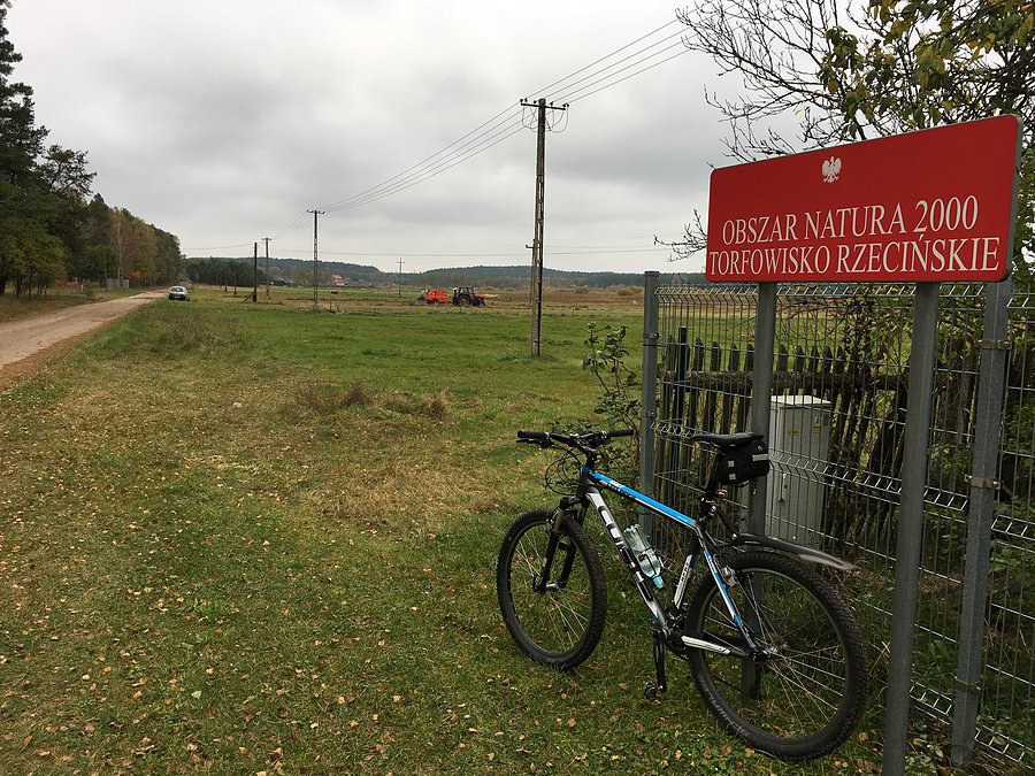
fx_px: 867
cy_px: 388
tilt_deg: -6.5
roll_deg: -1.2
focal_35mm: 29
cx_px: 518
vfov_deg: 48.2
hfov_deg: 61.7
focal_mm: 4.15
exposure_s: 1/381
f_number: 2.2
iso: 25
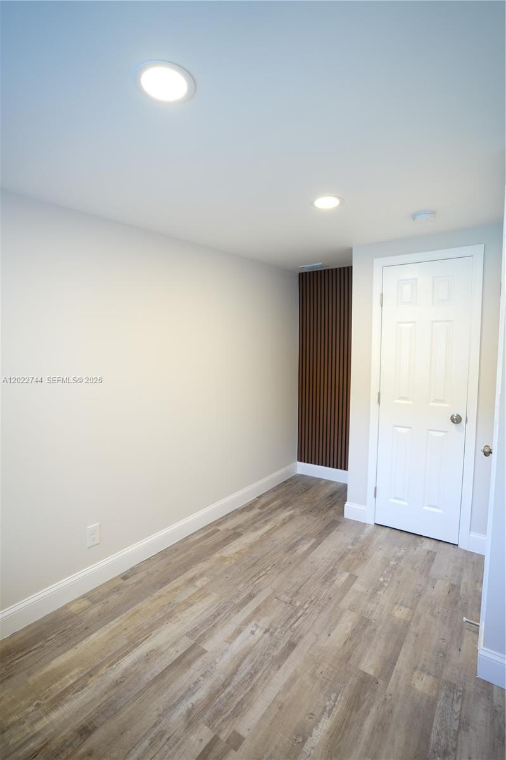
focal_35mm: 16
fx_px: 338
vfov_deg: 96.8
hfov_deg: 73.7
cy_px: 380
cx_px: 253
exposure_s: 1/8
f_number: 2.8
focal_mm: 16
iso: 80
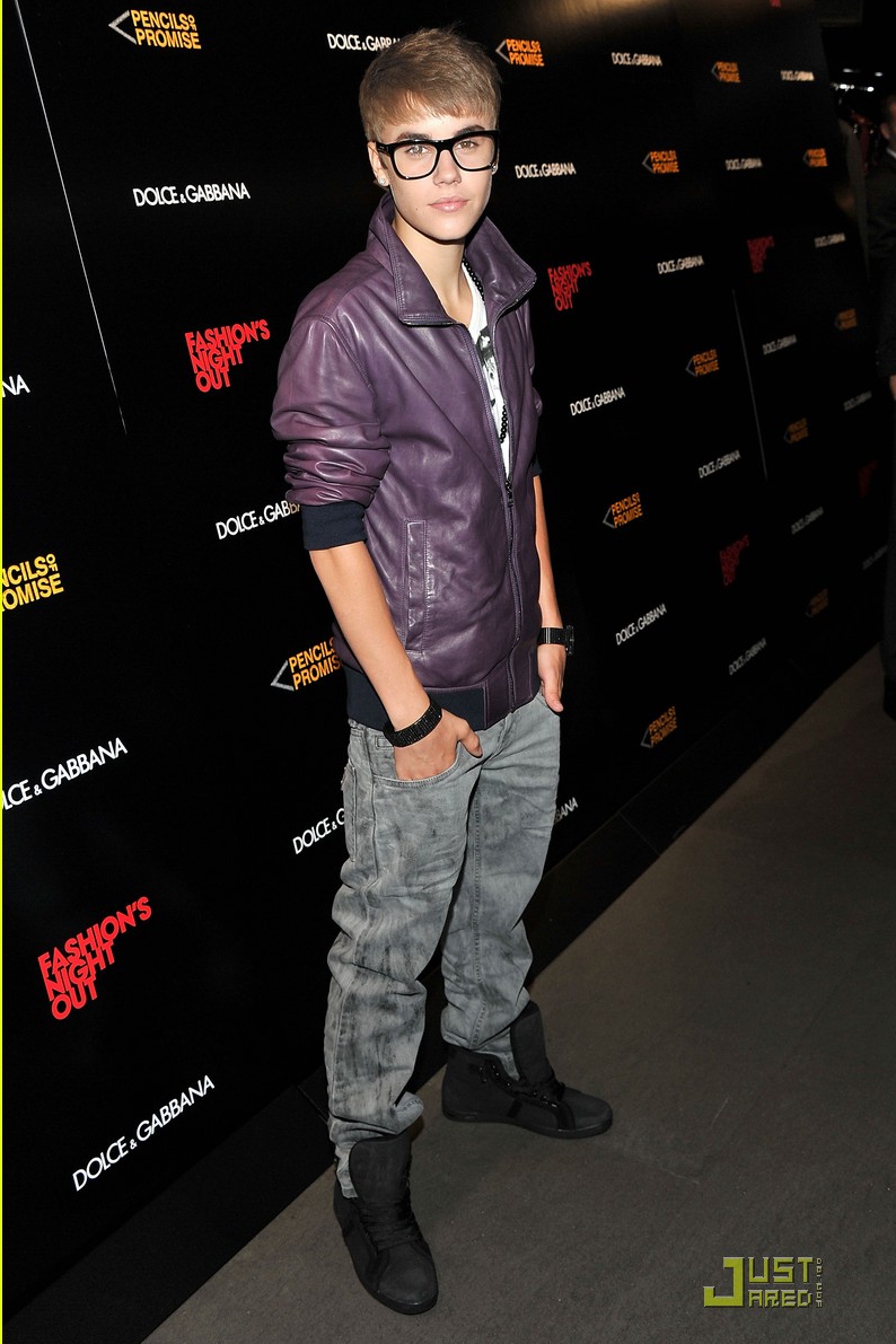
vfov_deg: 49.6
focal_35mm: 39
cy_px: 670
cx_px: 459
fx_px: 1456
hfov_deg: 34.2
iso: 320
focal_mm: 38
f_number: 5.6
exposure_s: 1/160
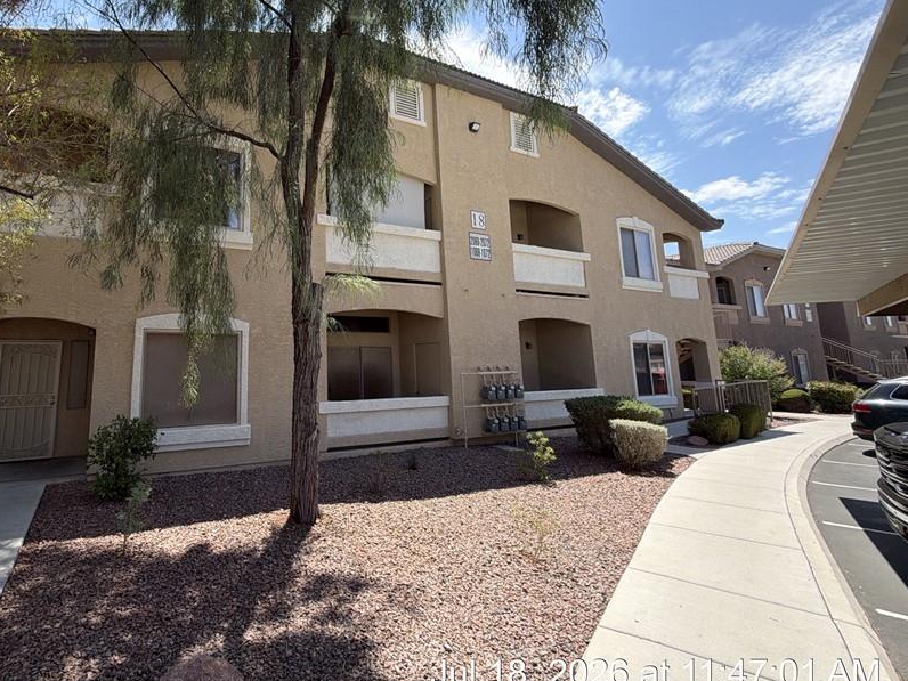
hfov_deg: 85.8
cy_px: 291
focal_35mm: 18
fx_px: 472
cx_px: 333
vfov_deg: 71.2
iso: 40
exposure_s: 1/770
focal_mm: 2.22
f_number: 2.2
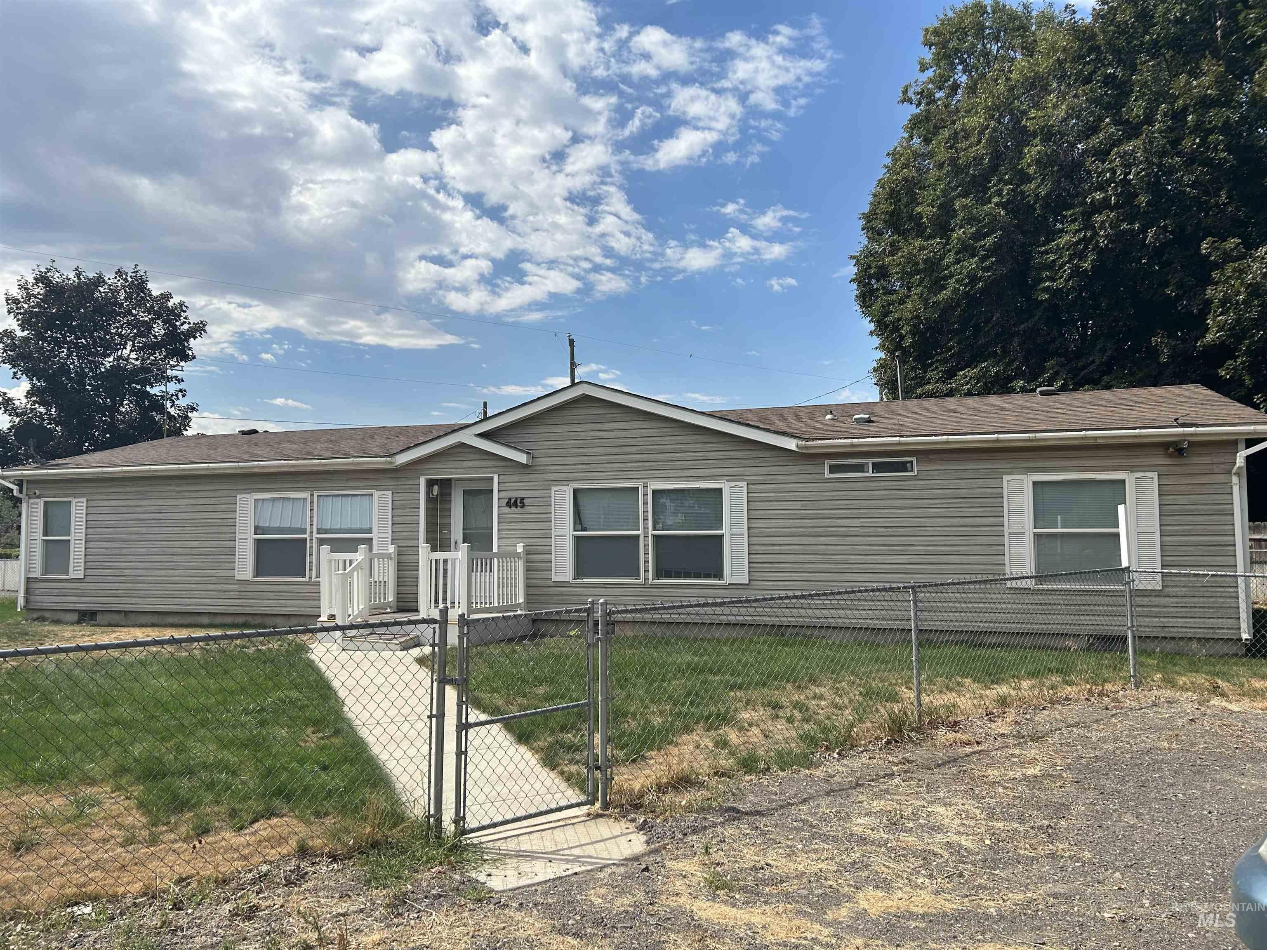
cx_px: 634
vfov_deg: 53.1
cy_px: 475
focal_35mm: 26
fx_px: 952
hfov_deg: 67.3
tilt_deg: +2.9
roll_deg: +0.8
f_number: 1.5
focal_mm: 5.7
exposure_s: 1/5319
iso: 50
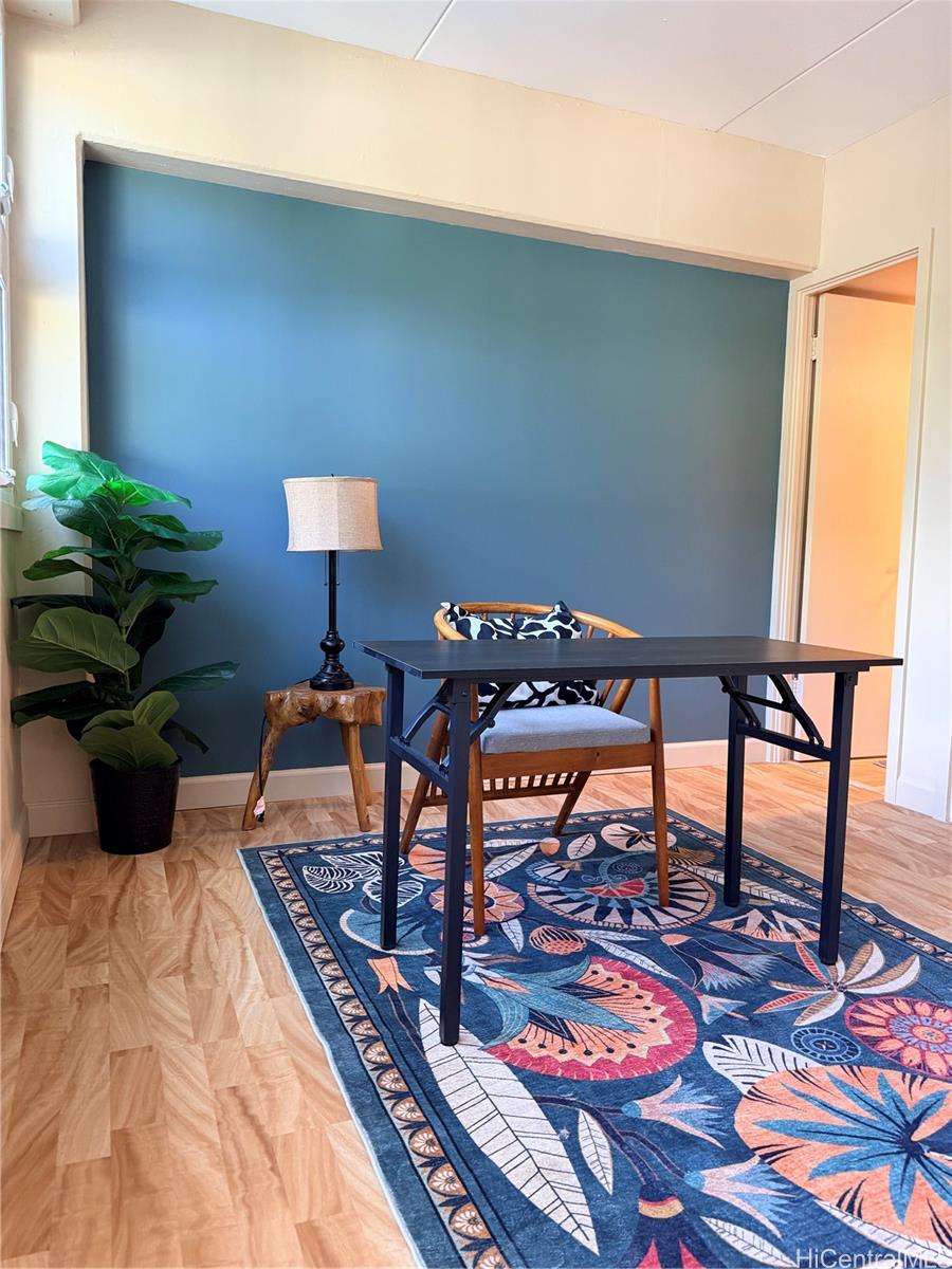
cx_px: 476
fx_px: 880
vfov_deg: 71.6
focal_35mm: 24
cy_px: 634
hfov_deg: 56.8
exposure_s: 1/60
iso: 320
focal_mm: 6.76
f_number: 1.78
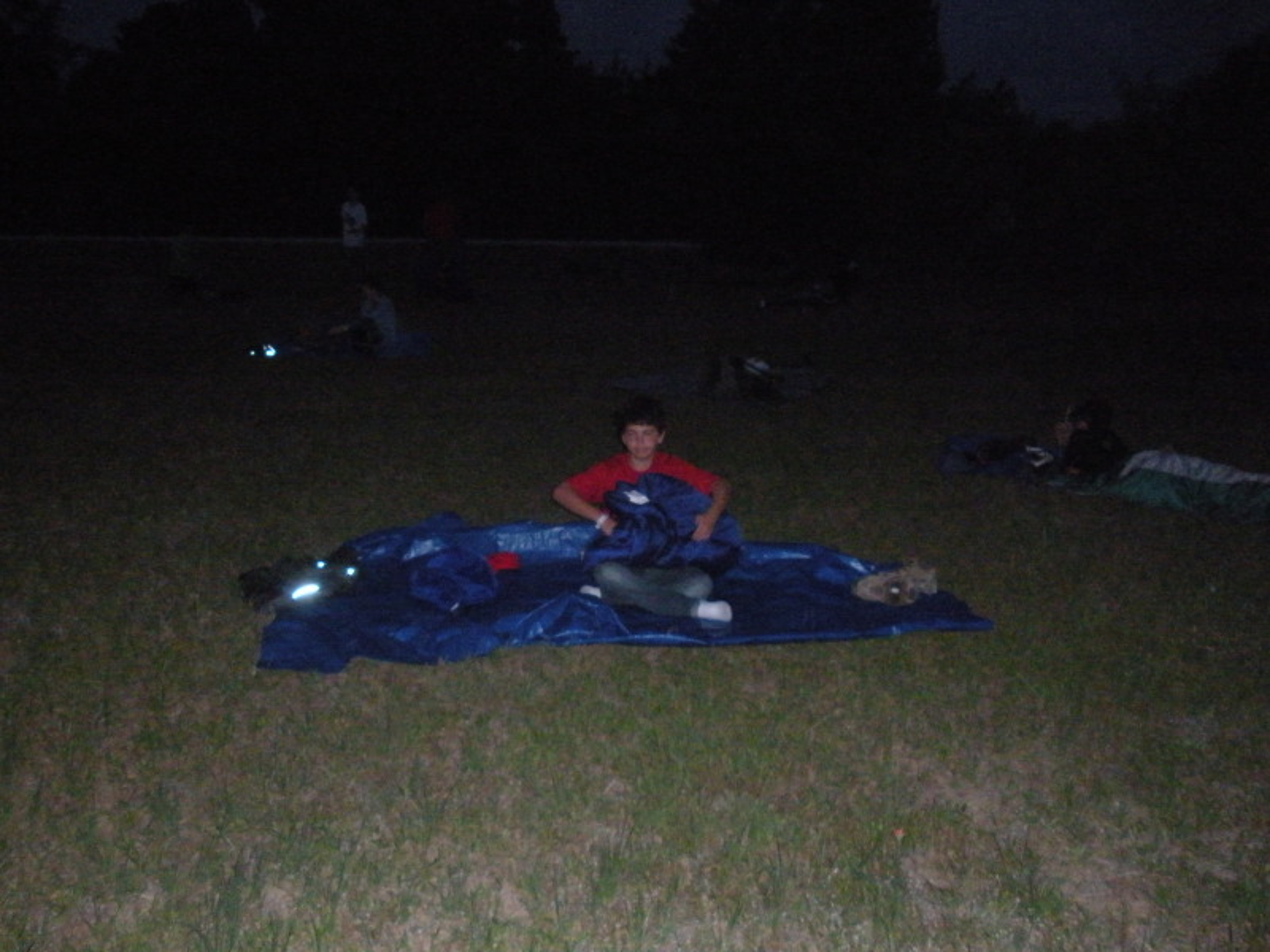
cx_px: 635
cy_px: 476
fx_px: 1321
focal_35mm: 36
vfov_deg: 39.7
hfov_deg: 51.4
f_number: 3.5
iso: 800
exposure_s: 1/60
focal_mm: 6.3
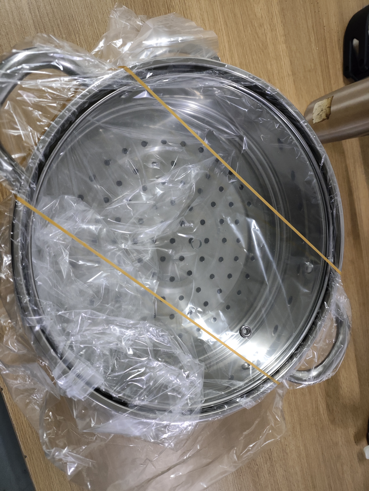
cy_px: 246
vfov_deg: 69.4
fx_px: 355
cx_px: 184
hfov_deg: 54.9
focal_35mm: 25
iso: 1804
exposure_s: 1/25
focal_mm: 4.71
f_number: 1.79
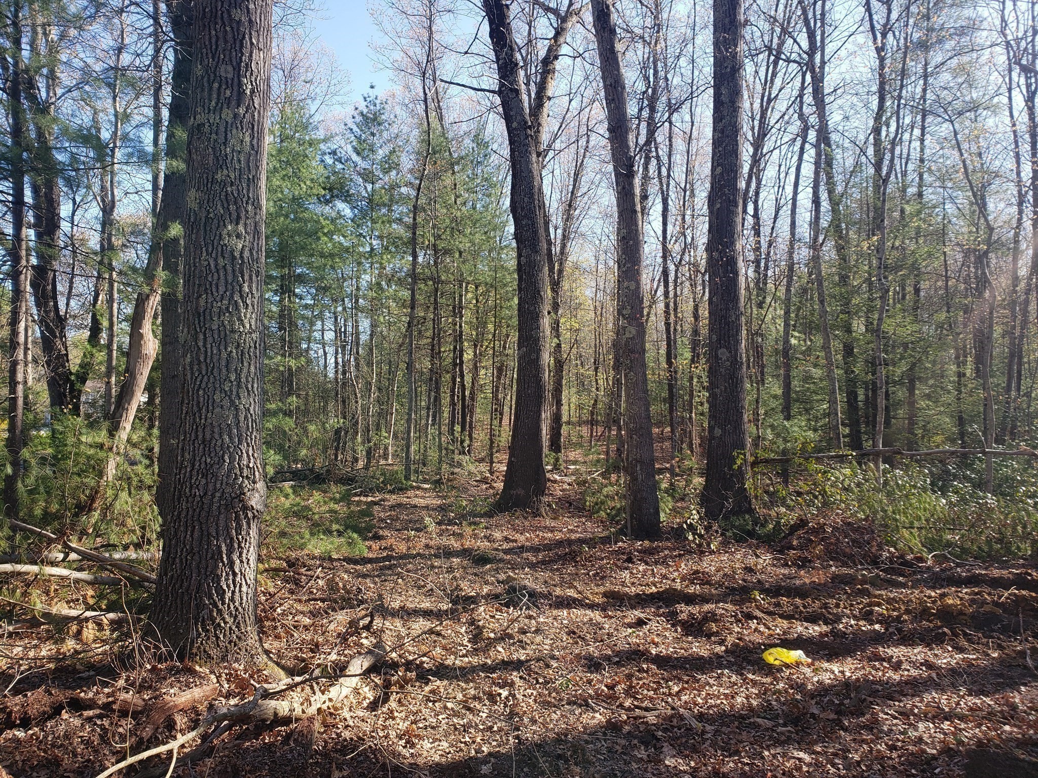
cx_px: 519
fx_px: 780
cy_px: 389
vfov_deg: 53.1
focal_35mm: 26
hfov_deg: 67.3
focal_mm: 4.3
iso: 50
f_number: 2.4
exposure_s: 1/342
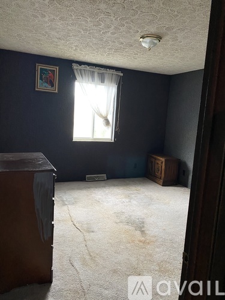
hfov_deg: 53.1
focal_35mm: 26
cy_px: 150
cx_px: 112
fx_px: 225
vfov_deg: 67.3
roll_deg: -3.5
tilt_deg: -7.3
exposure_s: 1/40
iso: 500
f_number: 1.8
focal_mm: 4.25
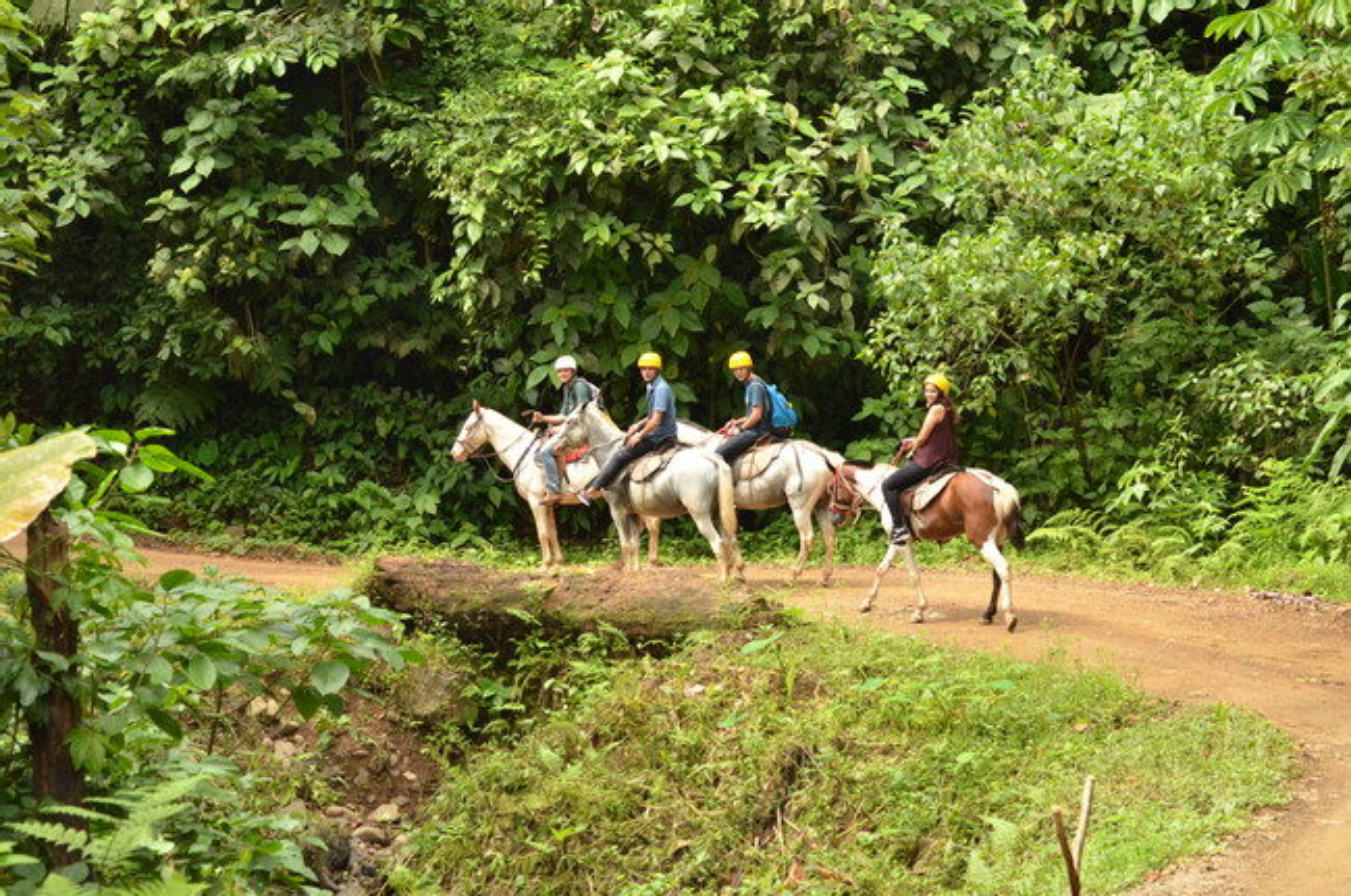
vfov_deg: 10.6
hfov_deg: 15.9
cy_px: 448
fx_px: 4833
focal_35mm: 129
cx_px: 676
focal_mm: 86
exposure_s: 1/640
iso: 1000
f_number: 6.3
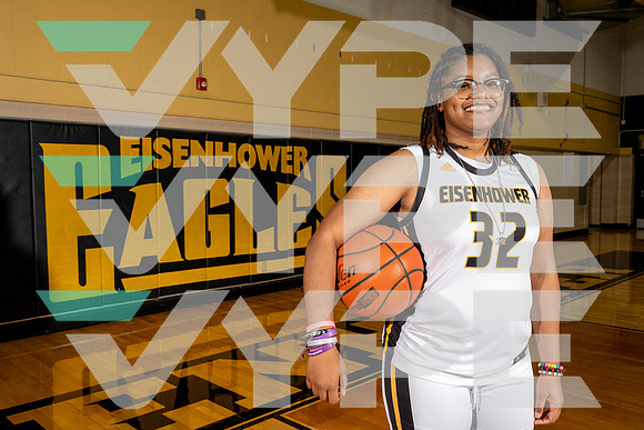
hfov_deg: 58.7
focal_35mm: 32
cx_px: 322
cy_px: 215
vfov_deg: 41.1
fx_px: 573
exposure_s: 1/250
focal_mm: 32
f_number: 8
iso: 800
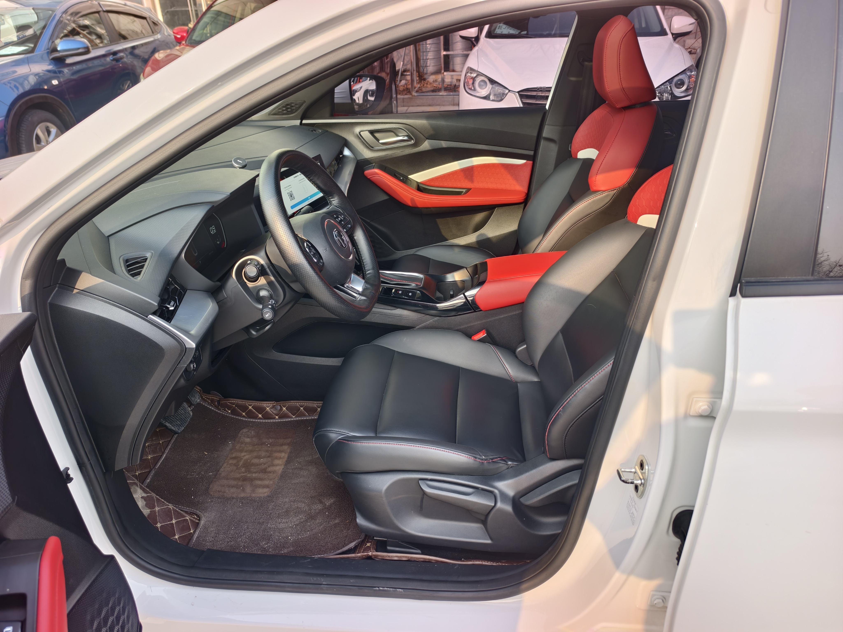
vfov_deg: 58.9
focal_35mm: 23
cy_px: 316
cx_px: 422
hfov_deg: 73.9
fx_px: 560
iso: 71
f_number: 1.57
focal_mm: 5.6
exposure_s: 1/195
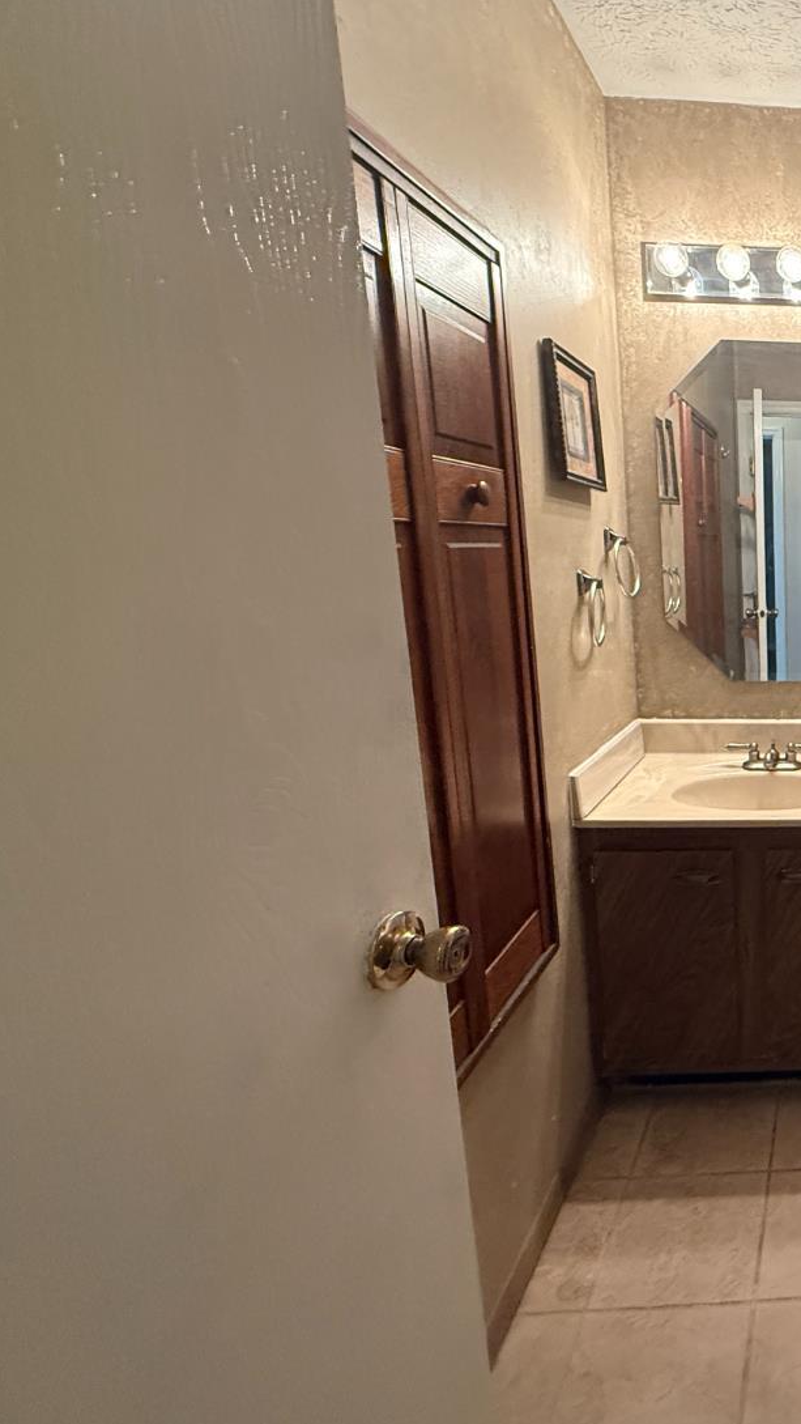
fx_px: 793
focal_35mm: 21
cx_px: 915
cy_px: 704
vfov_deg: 83.8
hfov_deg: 40.9
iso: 640
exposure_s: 1/60
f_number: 2.2
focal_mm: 2.22
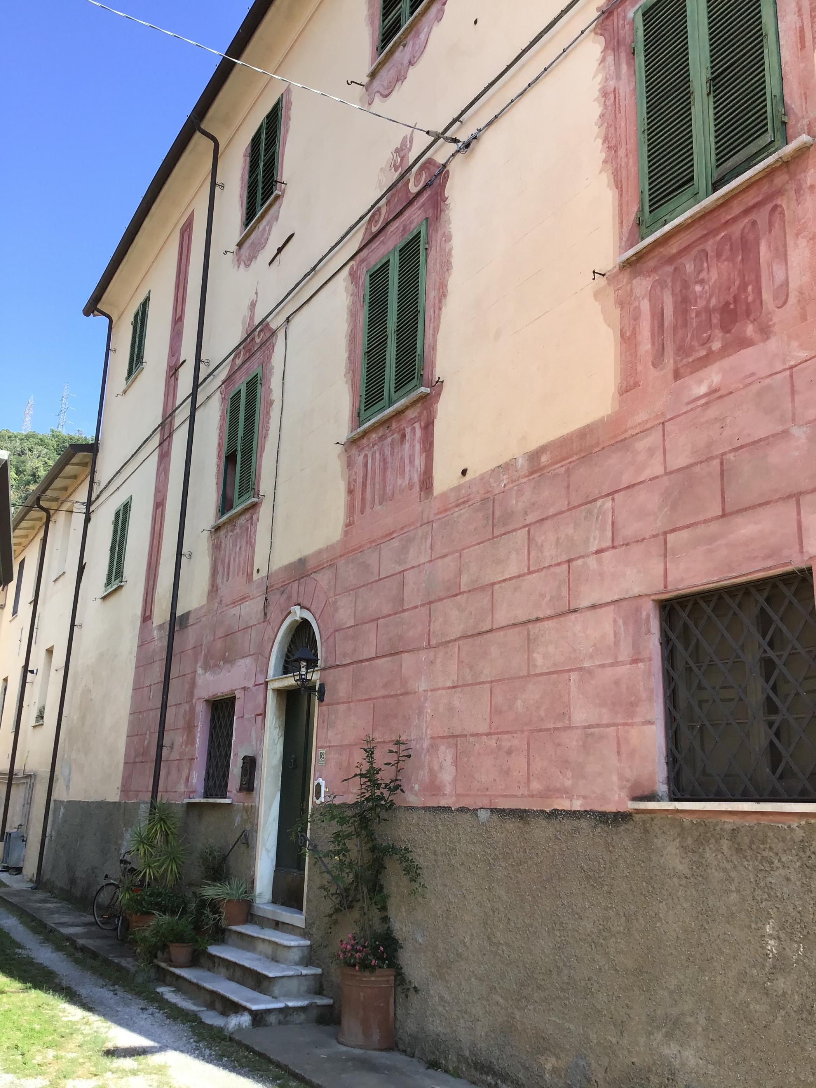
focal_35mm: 31
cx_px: 408
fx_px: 974
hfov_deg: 45.4
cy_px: 544
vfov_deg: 58.4
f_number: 2.4
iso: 25
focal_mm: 3.3
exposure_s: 1/407
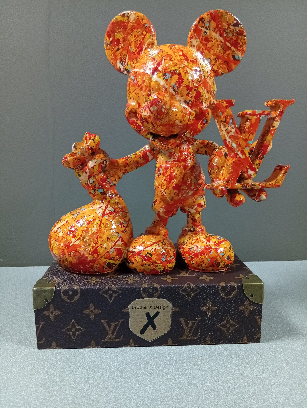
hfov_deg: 51.5
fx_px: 318
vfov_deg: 65.2
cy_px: 204
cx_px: 154
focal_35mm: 27
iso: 385
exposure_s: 1/33.3
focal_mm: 3.84
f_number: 1.8
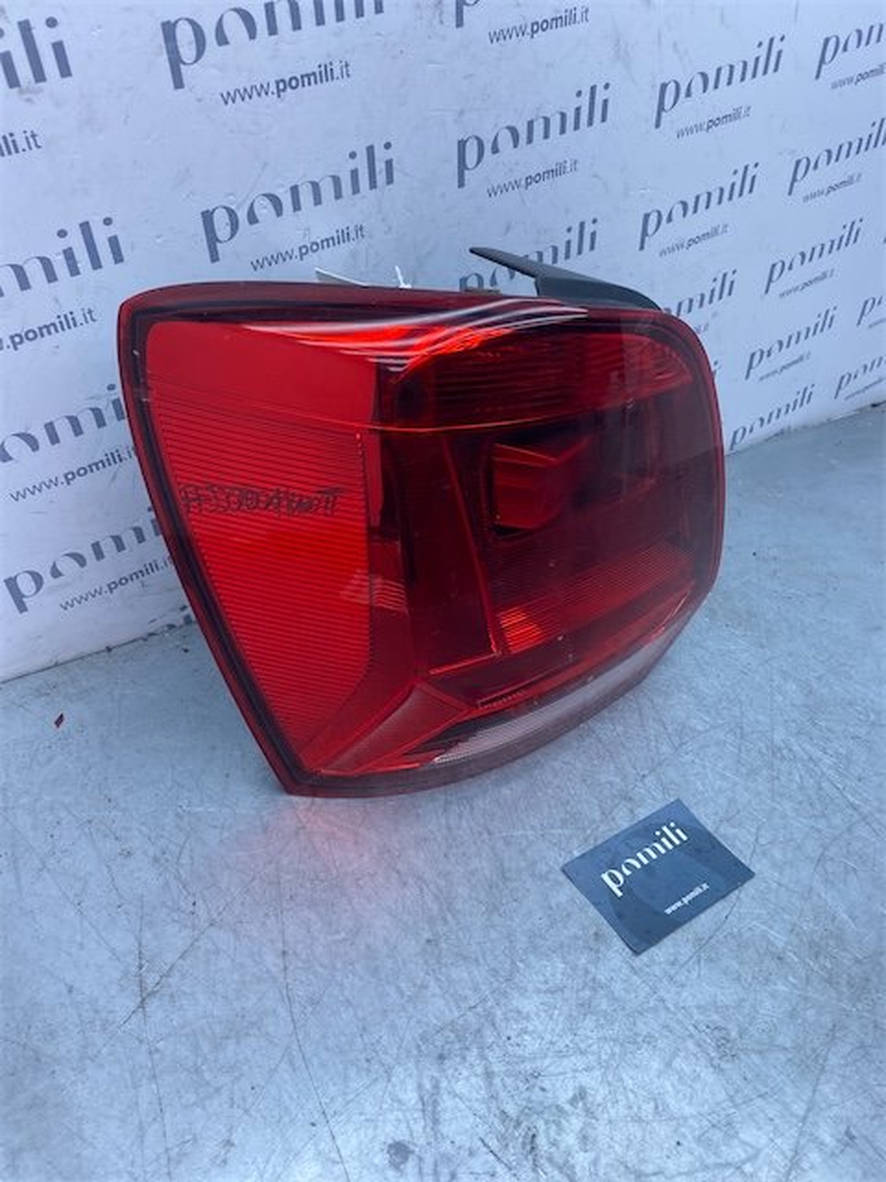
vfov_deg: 67.3
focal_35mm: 26
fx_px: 887
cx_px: 443
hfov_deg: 53.1
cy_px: 591
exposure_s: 1/772
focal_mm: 4.25
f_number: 1.8
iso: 32
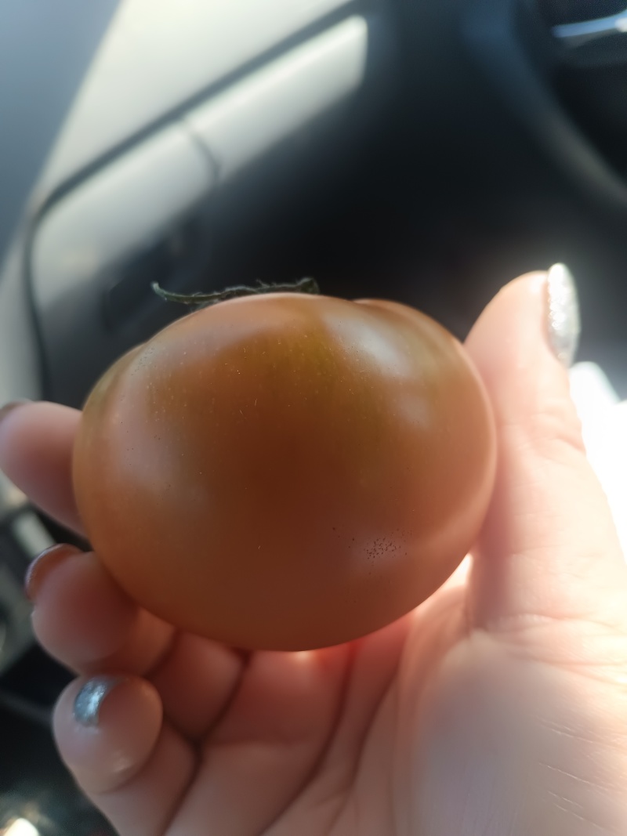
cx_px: 314
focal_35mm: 25
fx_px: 604
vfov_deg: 69.4
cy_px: 418
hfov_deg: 54.9
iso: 216
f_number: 4
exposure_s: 1/100
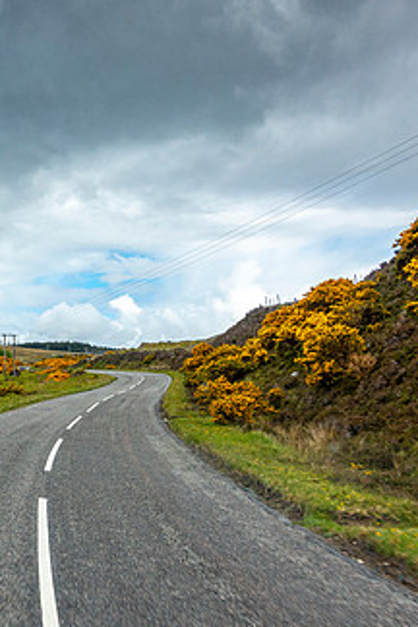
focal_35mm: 43
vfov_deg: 45.4
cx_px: 4
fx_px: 749
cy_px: 320
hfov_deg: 29.2
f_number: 7.1
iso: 125
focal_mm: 8.8
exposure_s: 1/250
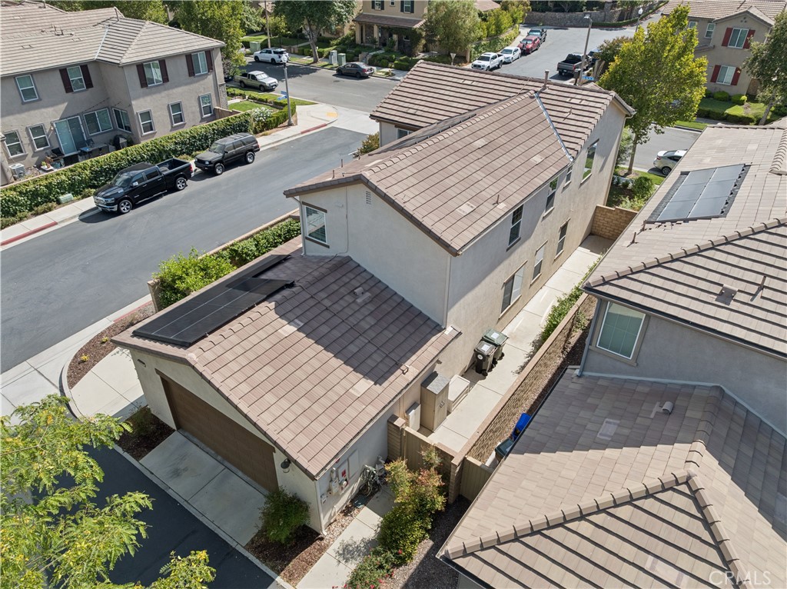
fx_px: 545
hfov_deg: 71.6
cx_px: 394
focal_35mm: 24
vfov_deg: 56.7
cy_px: 294
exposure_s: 1/80
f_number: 2.8
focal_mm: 12.3
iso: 110
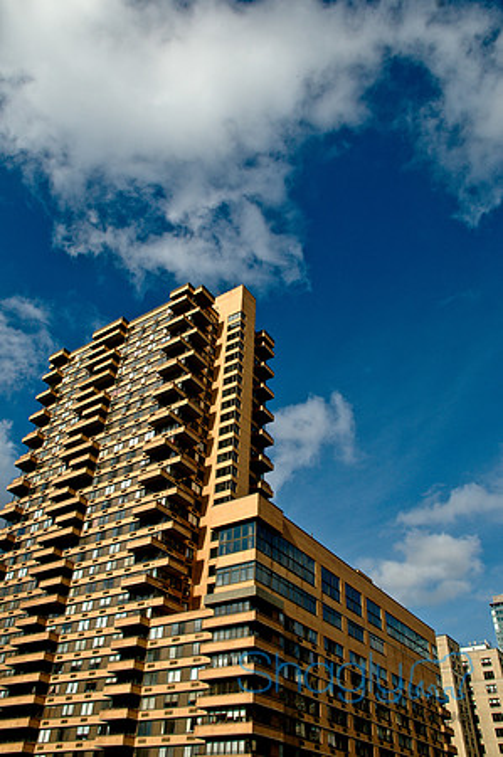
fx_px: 567
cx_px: 252
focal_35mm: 27
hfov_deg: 47.8
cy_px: 378
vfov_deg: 67.4
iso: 200
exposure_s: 1/800
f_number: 7.1
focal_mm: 18
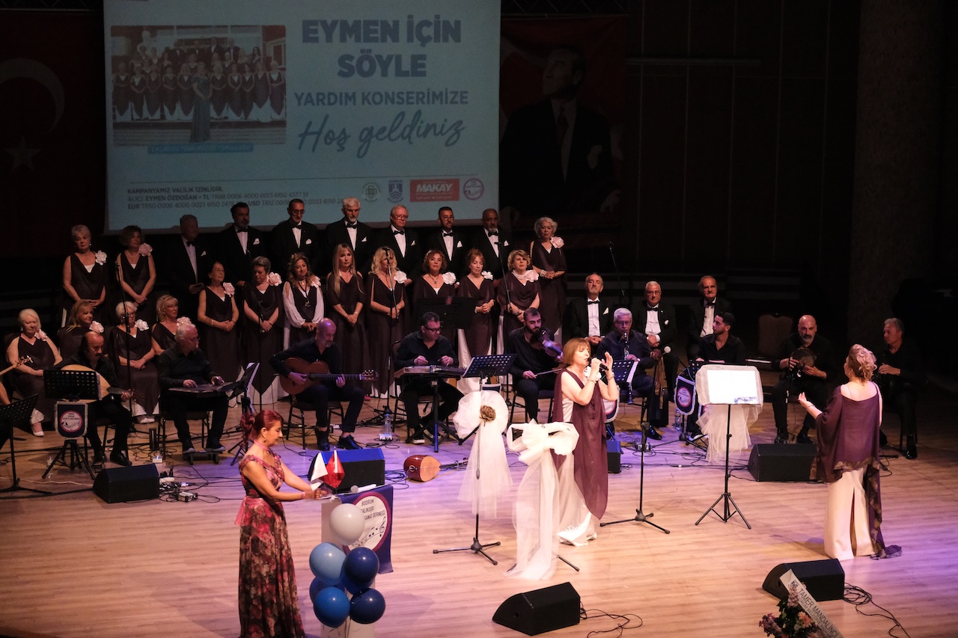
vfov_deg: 18.2
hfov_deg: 27.0
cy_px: 319
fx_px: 1995
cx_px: 479
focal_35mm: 75
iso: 10000
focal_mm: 50
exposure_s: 1/2000
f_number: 2.8
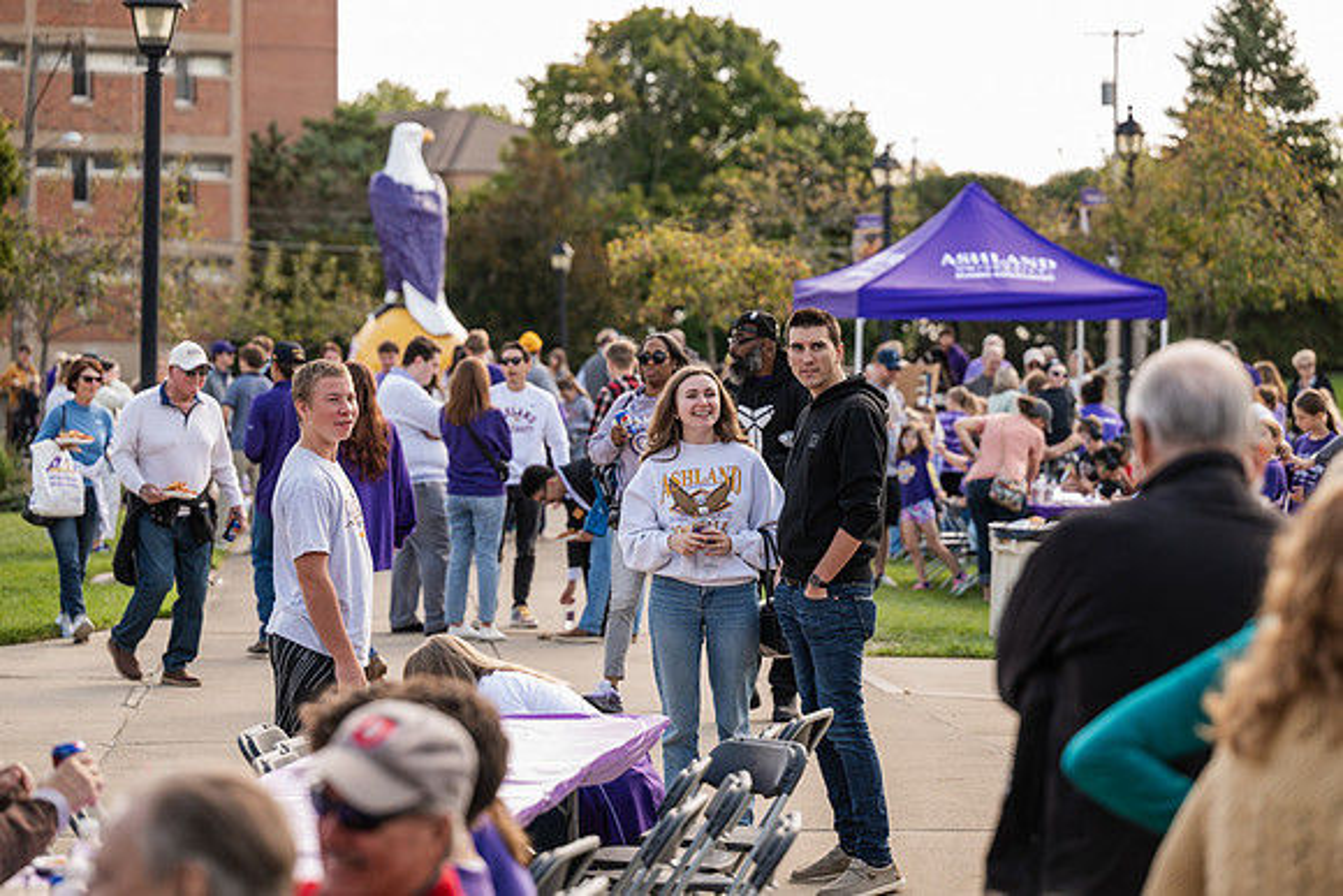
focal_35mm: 110
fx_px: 4104
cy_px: 448
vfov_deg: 12.5
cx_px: 672
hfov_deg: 18.6
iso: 160
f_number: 3.5
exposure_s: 1/250
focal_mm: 110
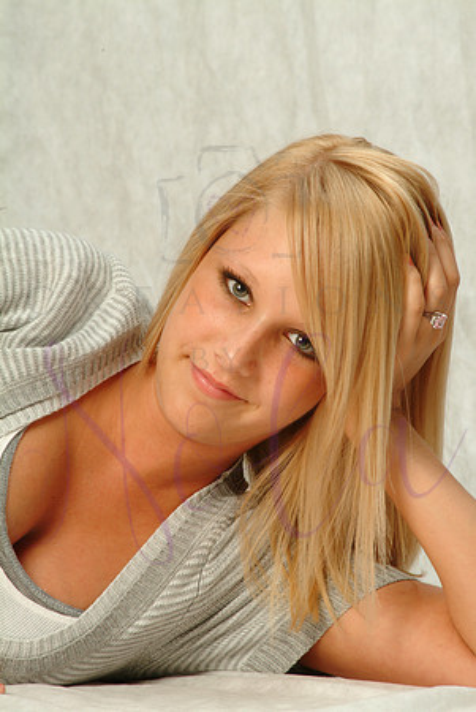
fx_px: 5936
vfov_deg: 6.9
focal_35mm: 300
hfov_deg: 4.6
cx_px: 238
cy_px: 356
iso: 400
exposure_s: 1/125
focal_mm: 200
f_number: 11
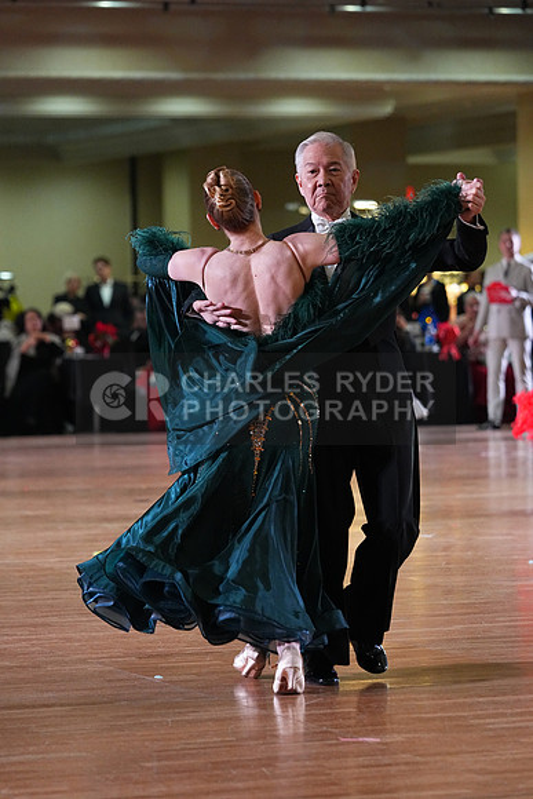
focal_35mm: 153
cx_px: 266
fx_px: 3396
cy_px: 400
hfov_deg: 9.0
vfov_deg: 13.4
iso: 6400
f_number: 4.5
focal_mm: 153
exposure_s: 1/400
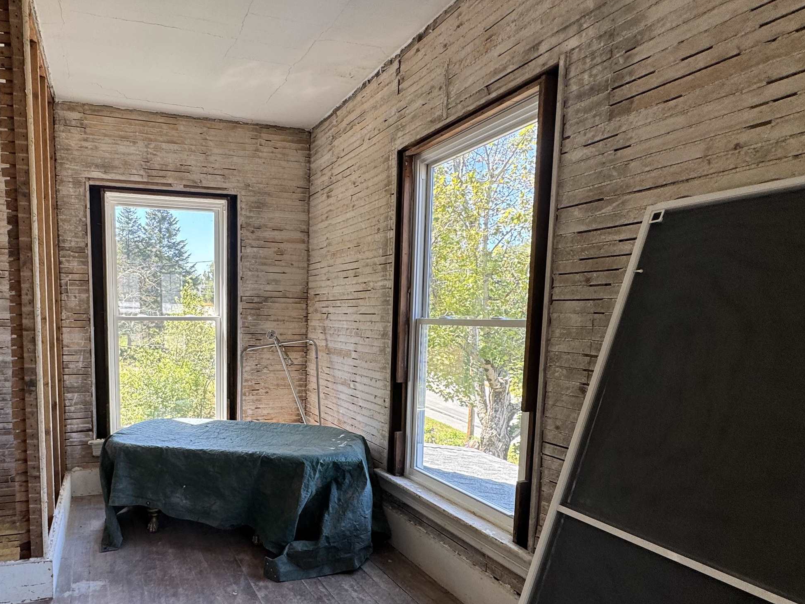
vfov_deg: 60.4
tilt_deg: -6.4
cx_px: 261
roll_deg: -0.3
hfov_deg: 73.8
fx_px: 512
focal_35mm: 22
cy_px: 369
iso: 50
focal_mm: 2.22
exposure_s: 1/99
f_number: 2.2
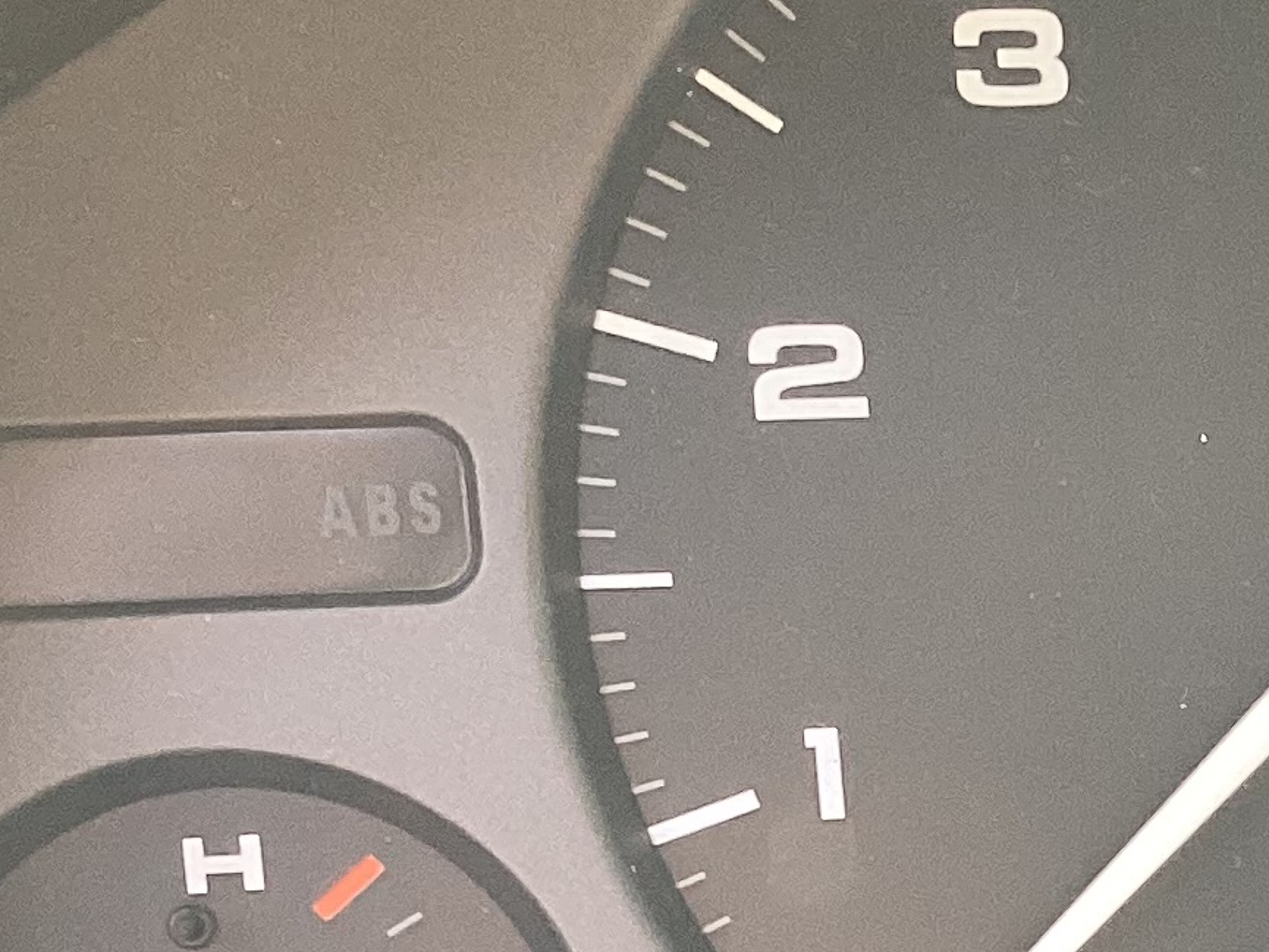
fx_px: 4290
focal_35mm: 117
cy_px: 1253
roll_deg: -0.4
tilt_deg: -22.3
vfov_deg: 12.3
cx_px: 1942
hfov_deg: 15.4
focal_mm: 3.3
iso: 125
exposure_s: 1/60
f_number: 2.4
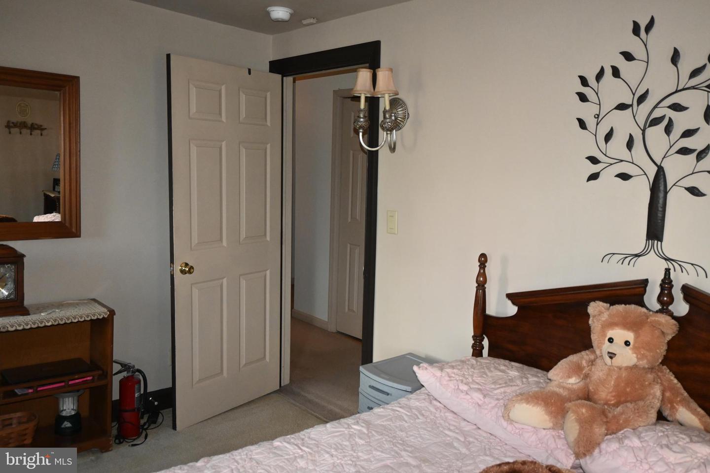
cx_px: 355
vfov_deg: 44.6
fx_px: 577
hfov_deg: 63.2
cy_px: 236
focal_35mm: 29
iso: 1800
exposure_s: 1/60
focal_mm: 19.5
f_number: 3.8
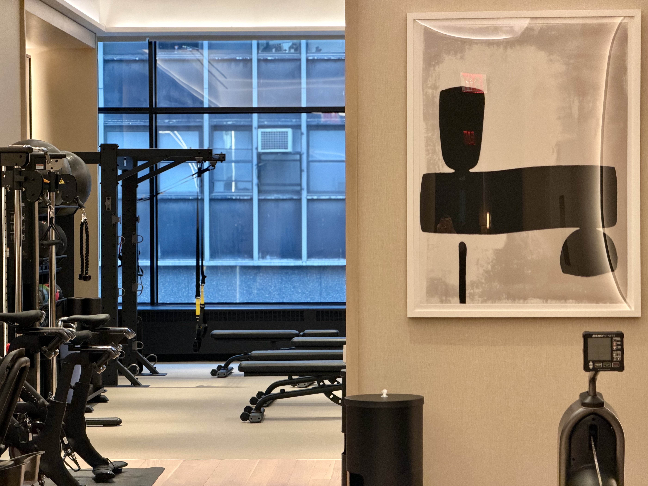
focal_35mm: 100
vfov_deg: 14.8
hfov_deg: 19.6
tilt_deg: -0.6
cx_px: 324
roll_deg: -0.3
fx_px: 1872
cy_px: 243
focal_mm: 16.89
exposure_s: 1/60
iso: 640
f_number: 2.8
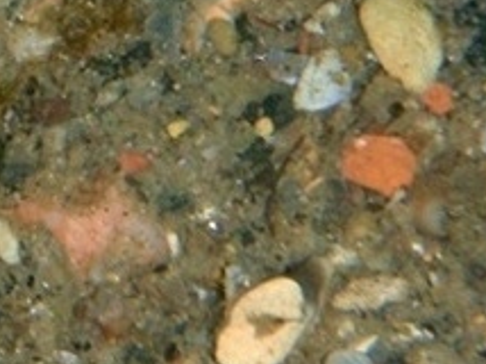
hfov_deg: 4.7
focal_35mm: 417
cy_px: -214
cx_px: -171
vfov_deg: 3.5
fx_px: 5848
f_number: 5.1
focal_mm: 18.2
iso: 100
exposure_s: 1/200
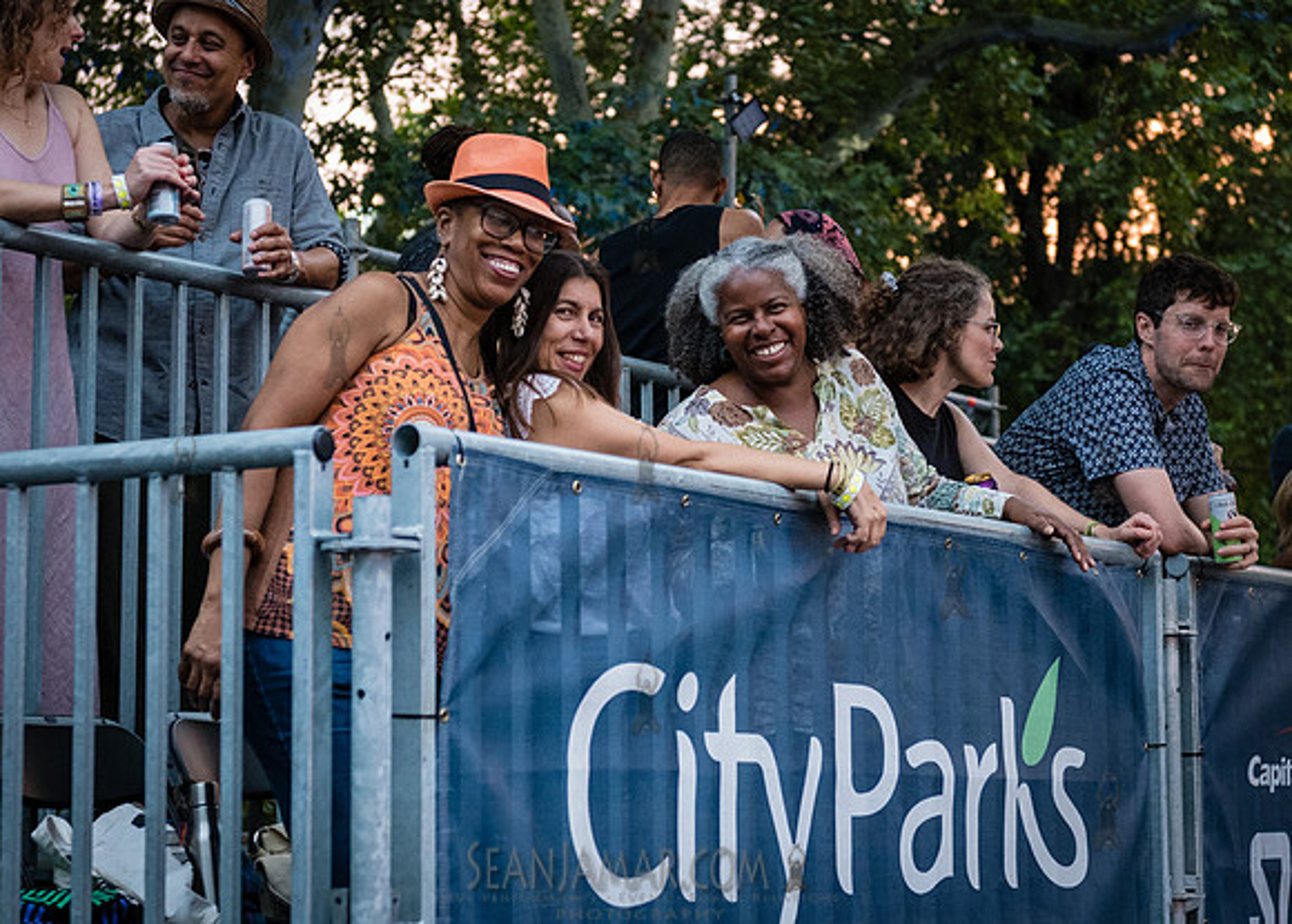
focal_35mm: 84
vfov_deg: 17.0
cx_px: 649
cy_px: 358
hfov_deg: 23.6
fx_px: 3095
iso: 3200
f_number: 3.2
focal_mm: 50
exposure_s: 1/250
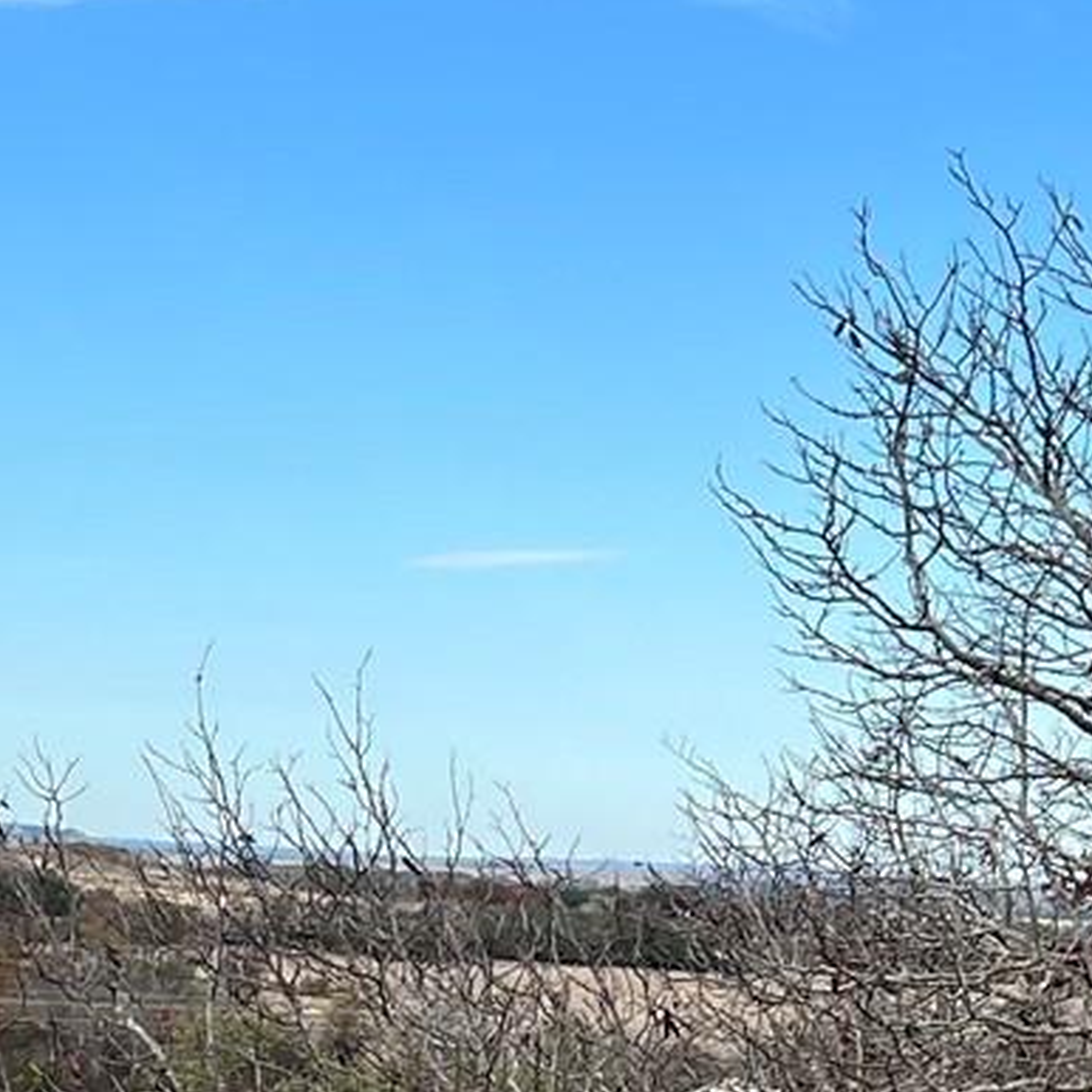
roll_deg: -2.7
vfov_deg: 13.6
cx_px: 266
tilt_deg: -9.0
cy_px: 1550
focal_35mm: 122
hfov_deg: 14.2
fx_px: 4354
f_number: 1.5
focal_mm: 5.7
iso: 50
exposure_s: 1/2252
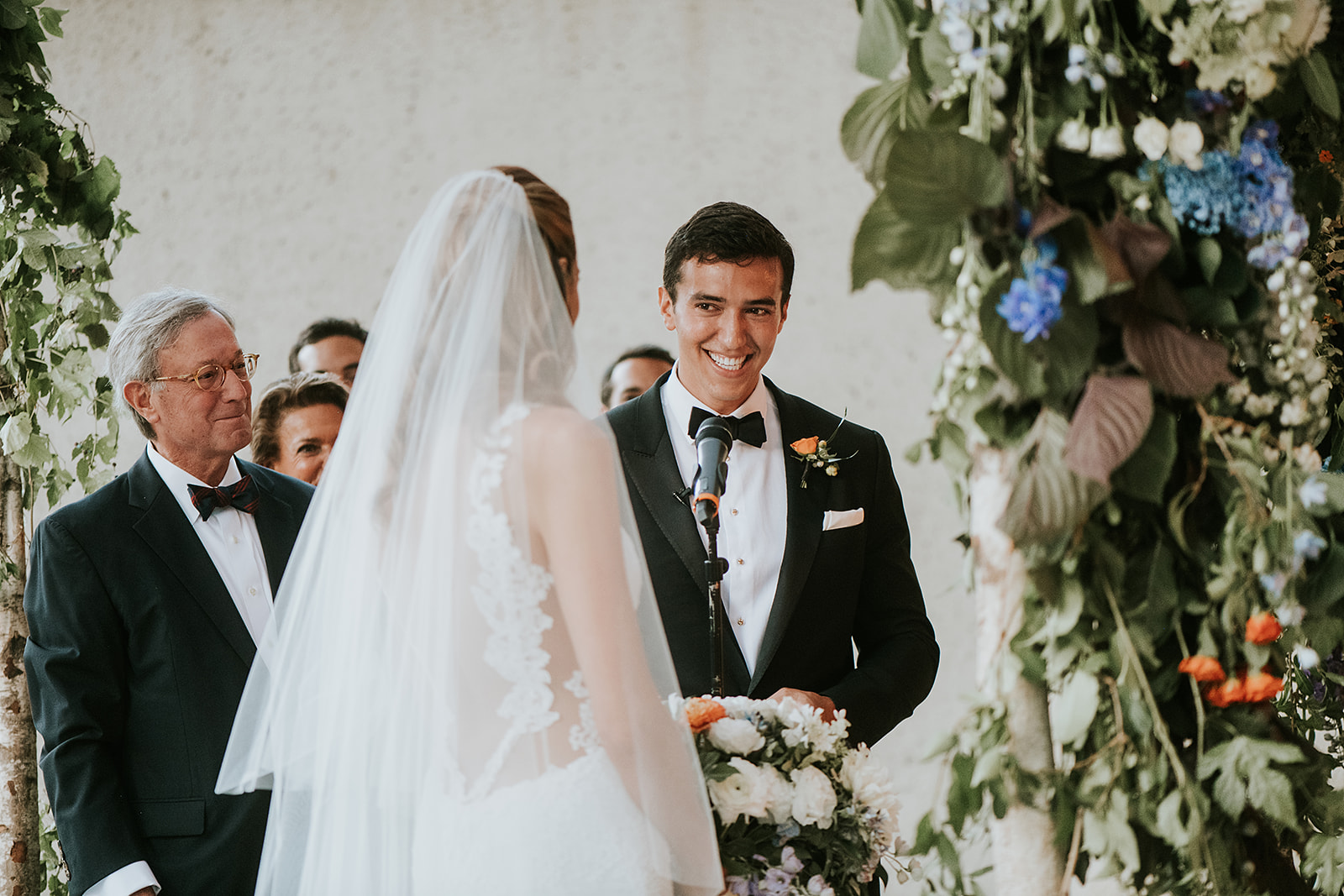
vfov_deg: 13.0
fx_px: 3920
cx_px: 672
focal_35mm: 105
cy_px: 448
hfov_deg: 19.5
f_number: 2.8
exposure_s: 1/320
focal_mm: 105
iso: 2000
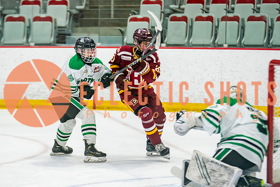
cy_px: 93
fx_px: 1724
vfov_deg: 6.2
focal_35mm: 222
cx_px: 120
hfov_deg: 9.3
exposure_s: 1/640
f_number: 2.8
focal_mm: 142
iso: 1250
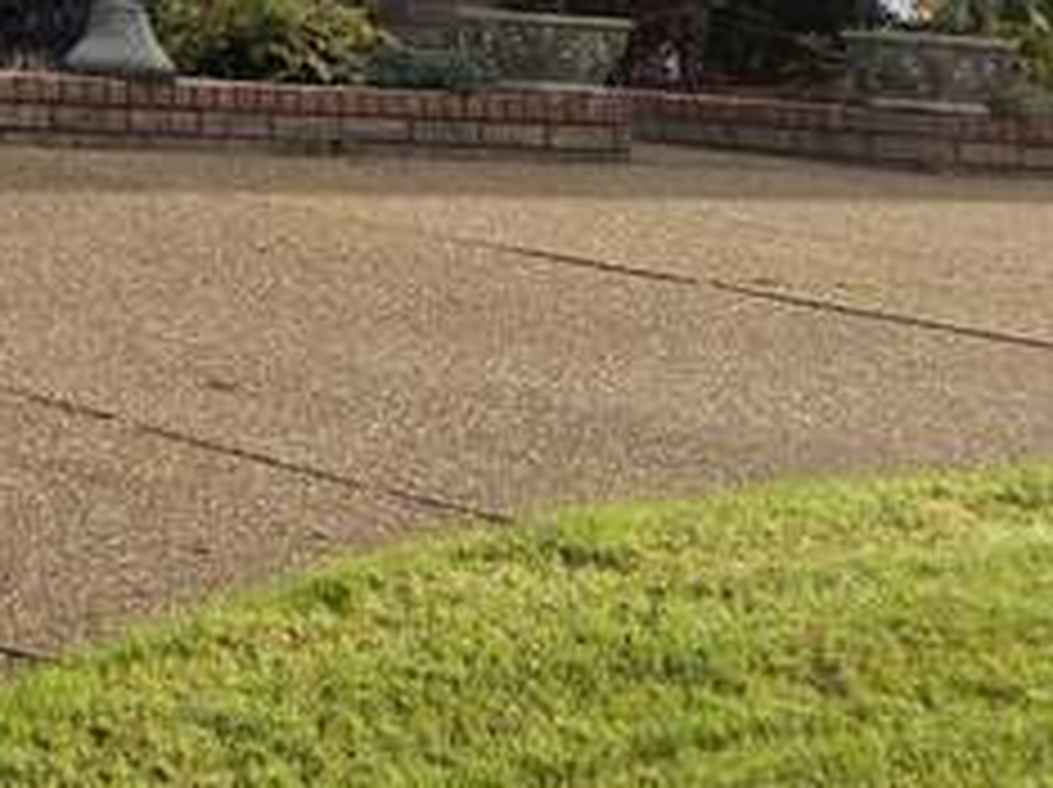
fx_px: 3829
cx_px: -1458
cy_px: -653
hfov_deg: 12.4
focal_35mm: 126
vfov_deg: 10.9
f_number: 1.7
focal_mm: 6.3
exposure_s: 1/3354
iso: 80
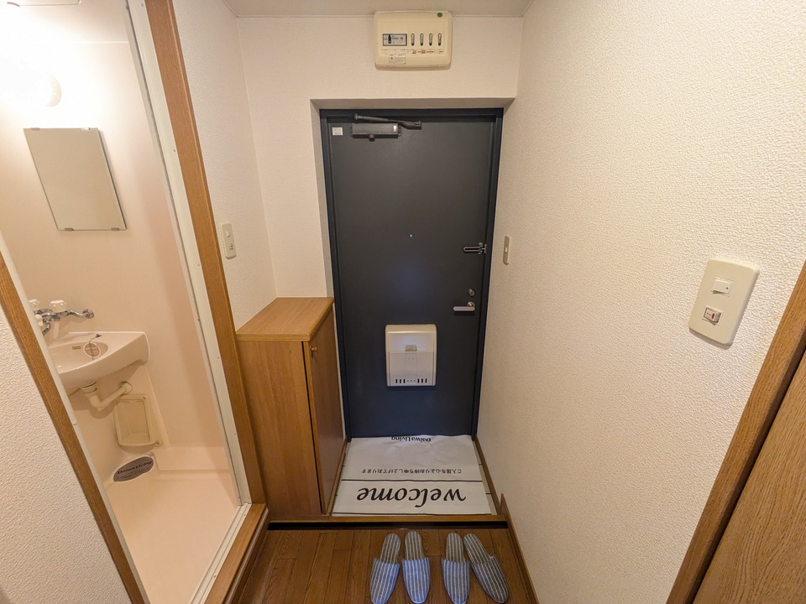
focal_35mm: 14
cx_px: 403
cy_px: 302
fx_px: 326
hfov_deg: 102.1
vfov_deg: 85.7
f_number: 2.2
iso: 447
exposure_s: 1/40
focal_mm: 1.83
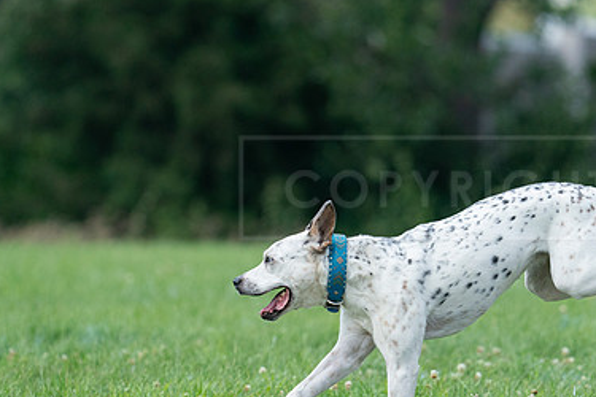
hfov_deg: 4.1
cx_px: 391
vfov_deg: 2.7
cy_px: 215
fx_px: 8343
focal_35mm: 504
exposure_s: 1/4000
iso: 1600
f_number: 6.3
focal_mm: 326
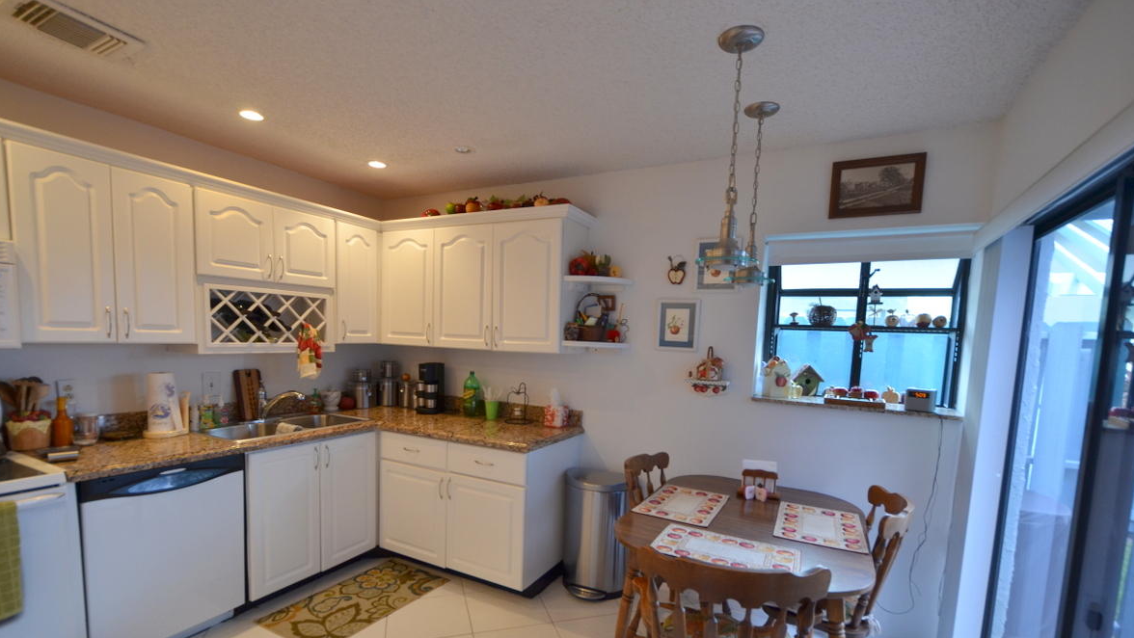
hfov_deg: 99.4
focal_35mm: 16
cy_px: 382
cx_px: 576
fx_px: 481
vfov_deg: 66.5
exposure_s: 1/60
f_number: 4
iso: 400
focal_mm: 10
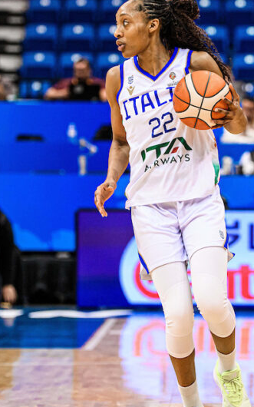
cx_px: 166
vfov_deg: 7.5
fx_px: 3092
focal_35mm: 279
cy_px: 220
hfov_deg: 4.7
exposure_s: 1/1600
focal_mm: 145
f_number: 3.2
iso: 3200
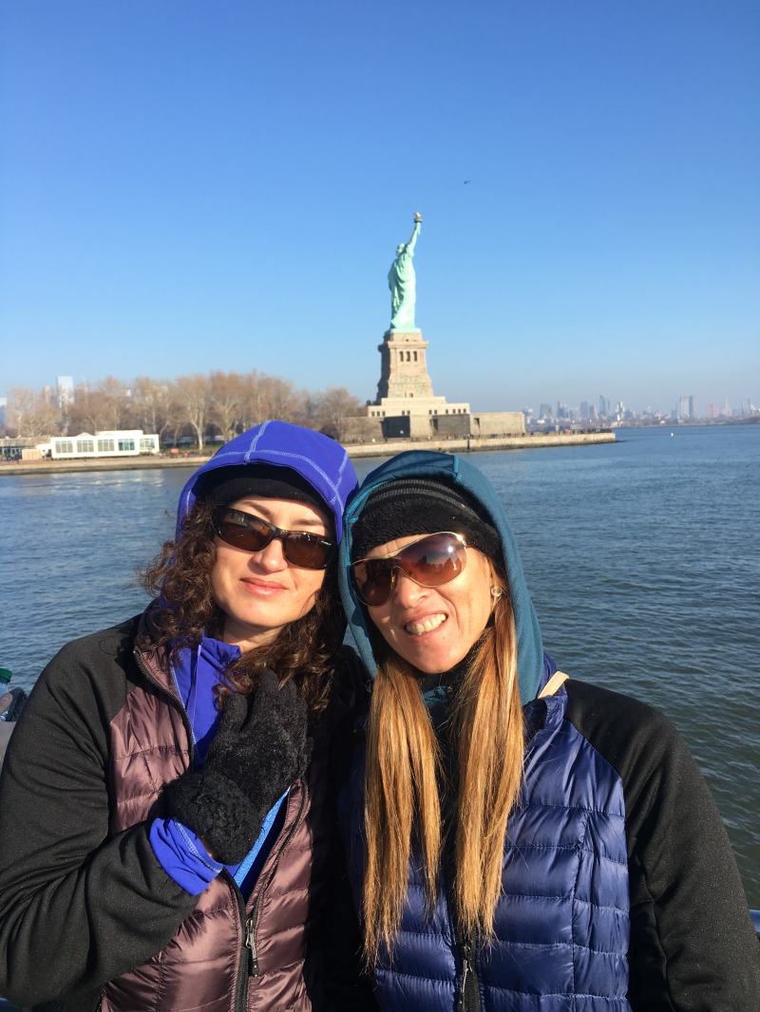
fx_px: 849
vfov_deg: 61.6
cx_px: 380
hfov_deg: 48.2
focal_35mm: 29
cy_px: 506
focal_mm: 4.15
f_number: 2.2
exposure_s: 1/962
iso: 25
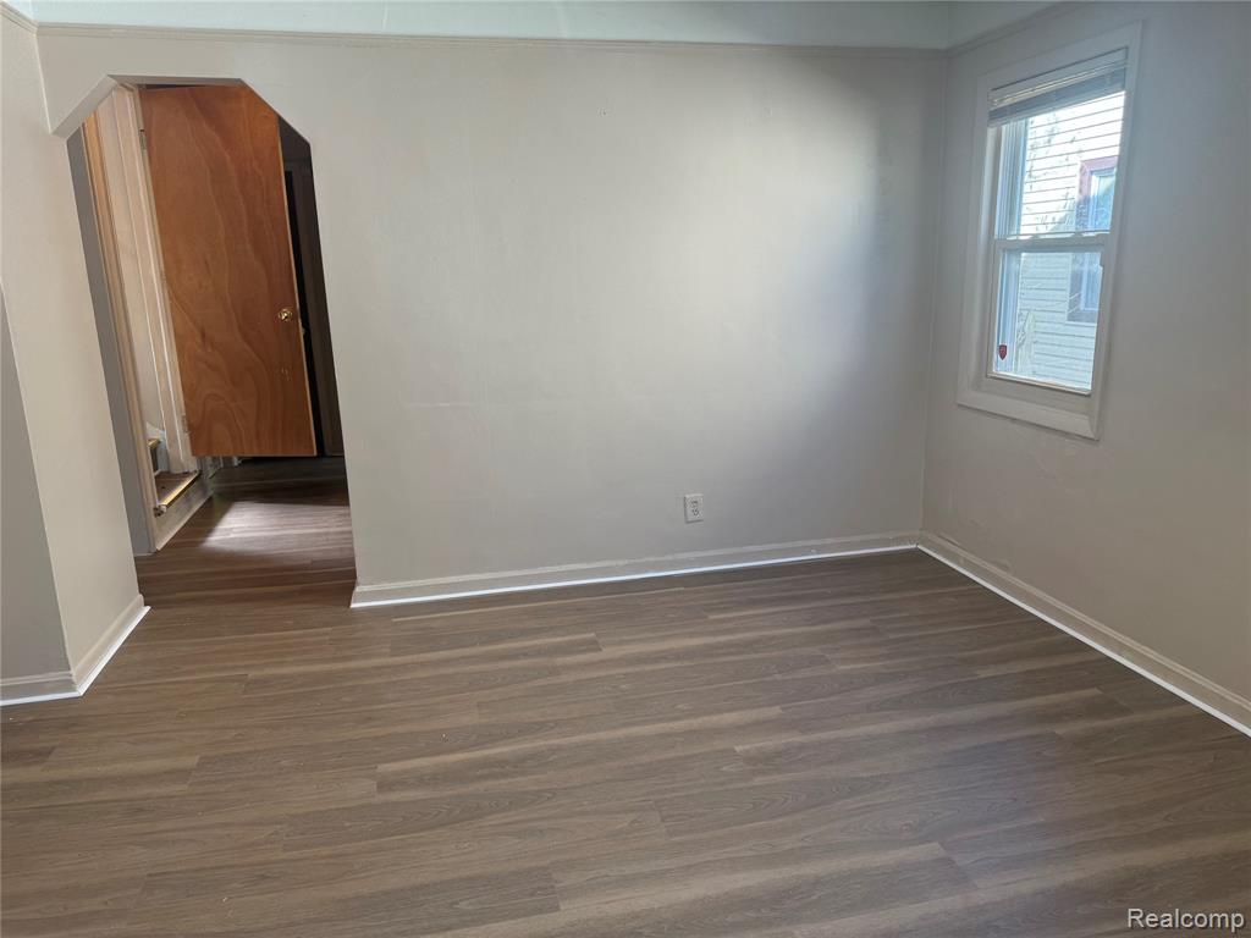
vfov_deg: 56.8
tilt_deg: -13.0
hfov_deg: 71.6
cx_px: 626
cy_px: 469
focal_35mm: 24
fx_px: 867
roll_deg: +1.1
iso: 100
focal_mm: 6.76
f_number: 1.78
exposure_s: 1/195
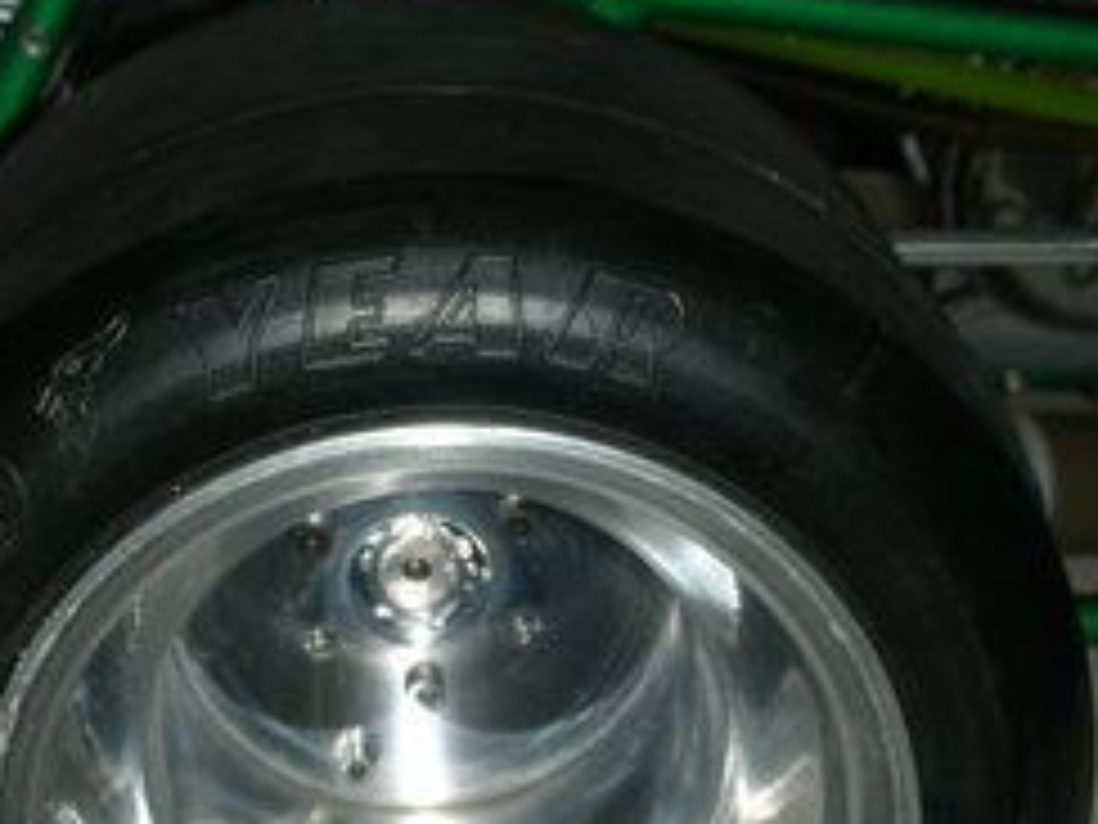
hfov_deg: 19.6
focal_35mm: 100
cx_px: 418
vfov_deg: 14.7
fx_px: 3172
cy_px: 608
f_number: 4
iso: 50
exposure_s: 1/120
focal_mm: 10.1
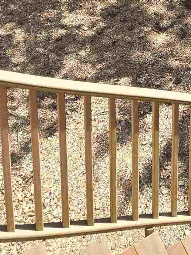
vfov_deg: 24.3
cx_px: 275
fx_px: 412
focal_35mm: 56
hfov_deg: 22.2
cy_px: -154
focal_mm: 2.2
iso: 50
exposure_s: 1/655
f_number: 2.2
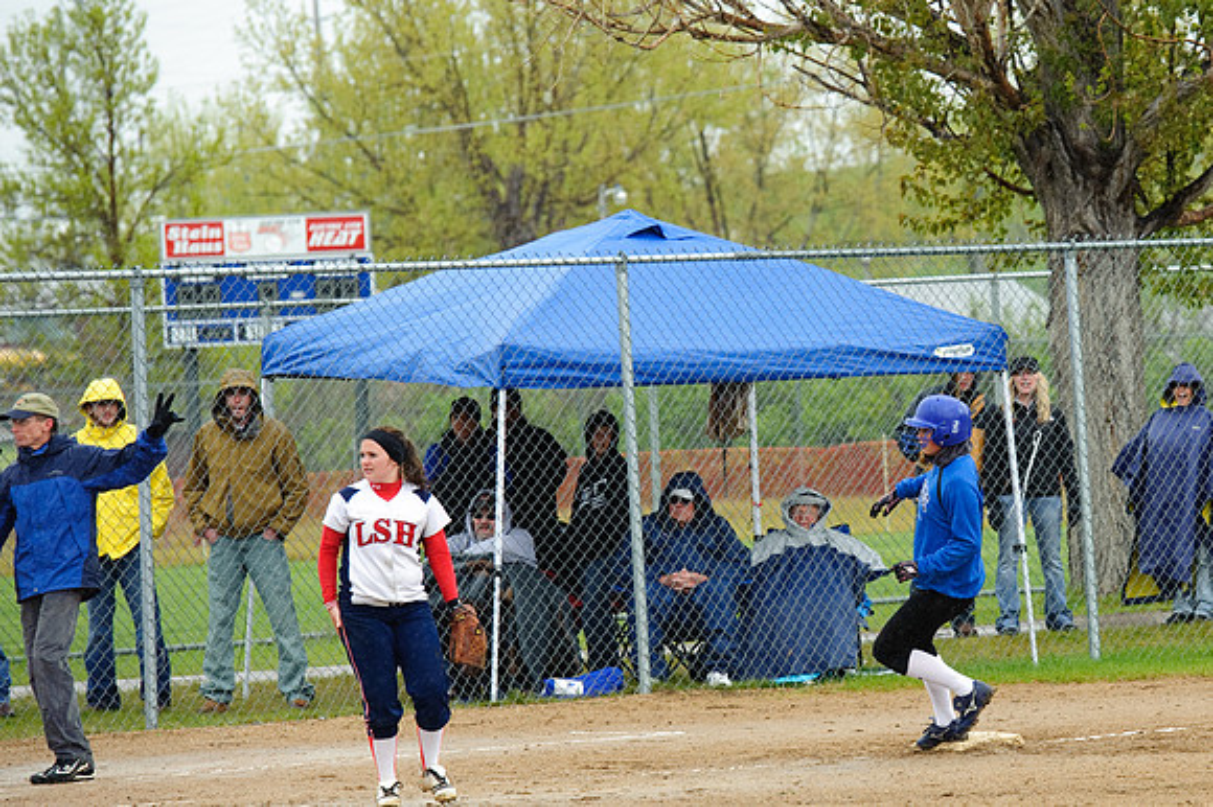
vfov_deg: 7.8
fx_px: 5893
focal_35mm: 175
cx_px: 606
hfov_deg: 11.8
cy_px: 404
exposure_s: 1/750
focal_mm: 175
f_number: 5.6
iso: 400
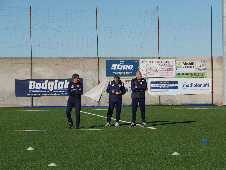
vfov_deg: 12.4
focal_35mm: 120
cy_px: 85
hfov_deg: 16.4
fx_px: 784
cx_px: 113
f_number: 8
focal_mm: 60
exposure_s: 1/1000
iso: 200
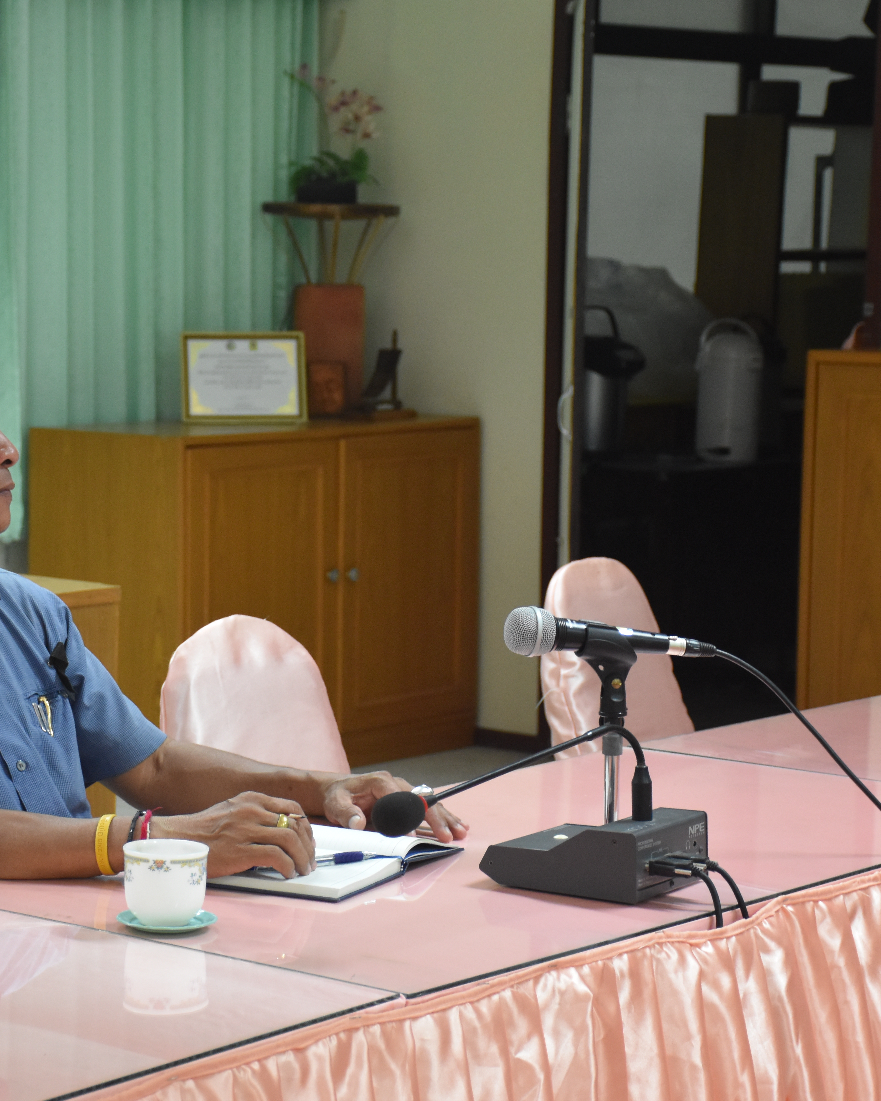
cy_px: 550
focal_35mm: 96
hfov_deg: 16.0
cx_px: 252
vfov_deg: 20.0
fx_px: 3119
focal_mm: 45
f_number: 4.5
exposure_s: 1/60
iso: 1600
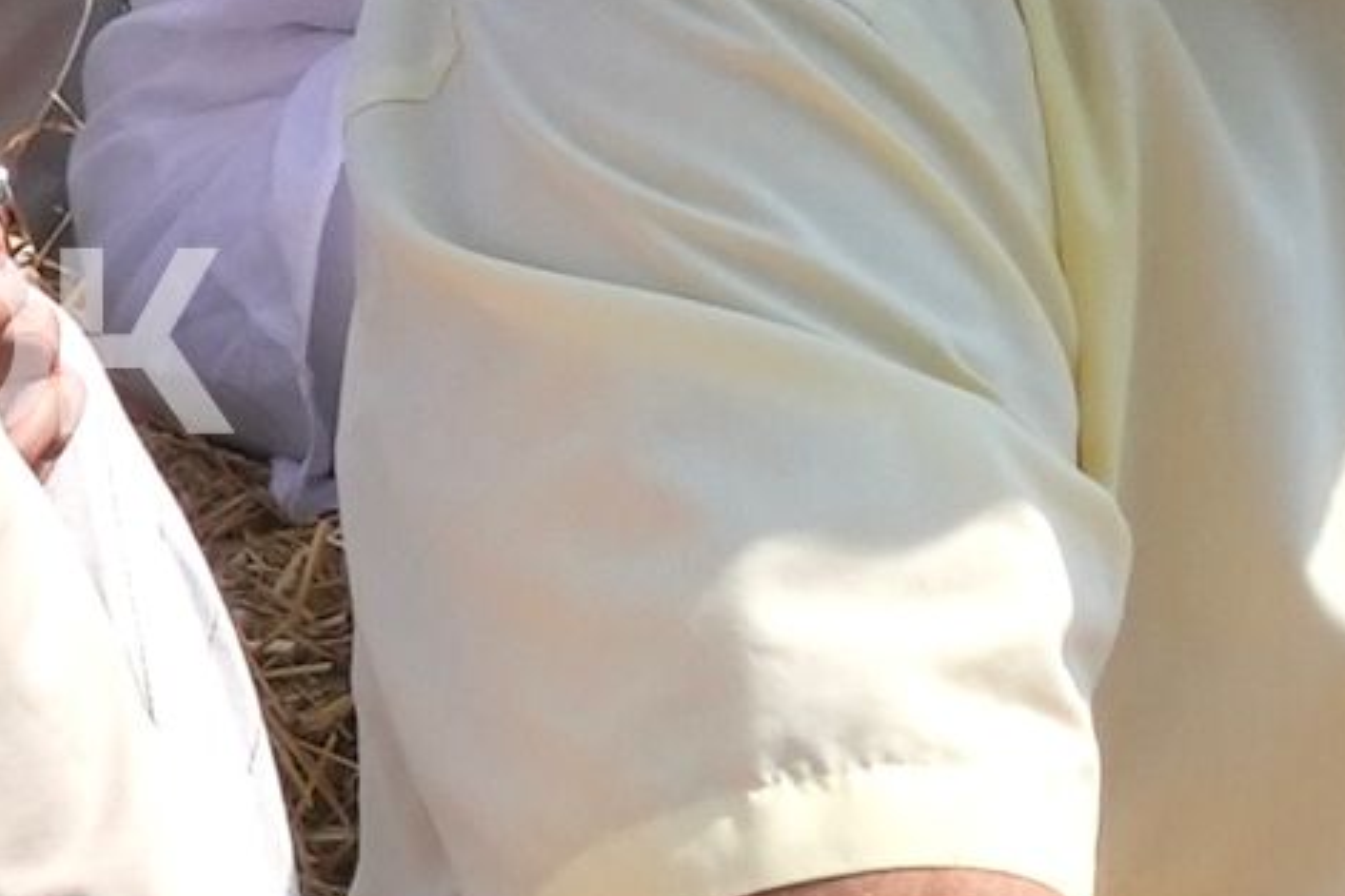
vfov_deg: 4.6
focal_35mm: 296
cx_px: 2838
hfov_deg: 6.7
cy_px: -773
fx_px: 11058
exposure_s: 1/200
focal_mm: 29
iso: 250
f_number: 18
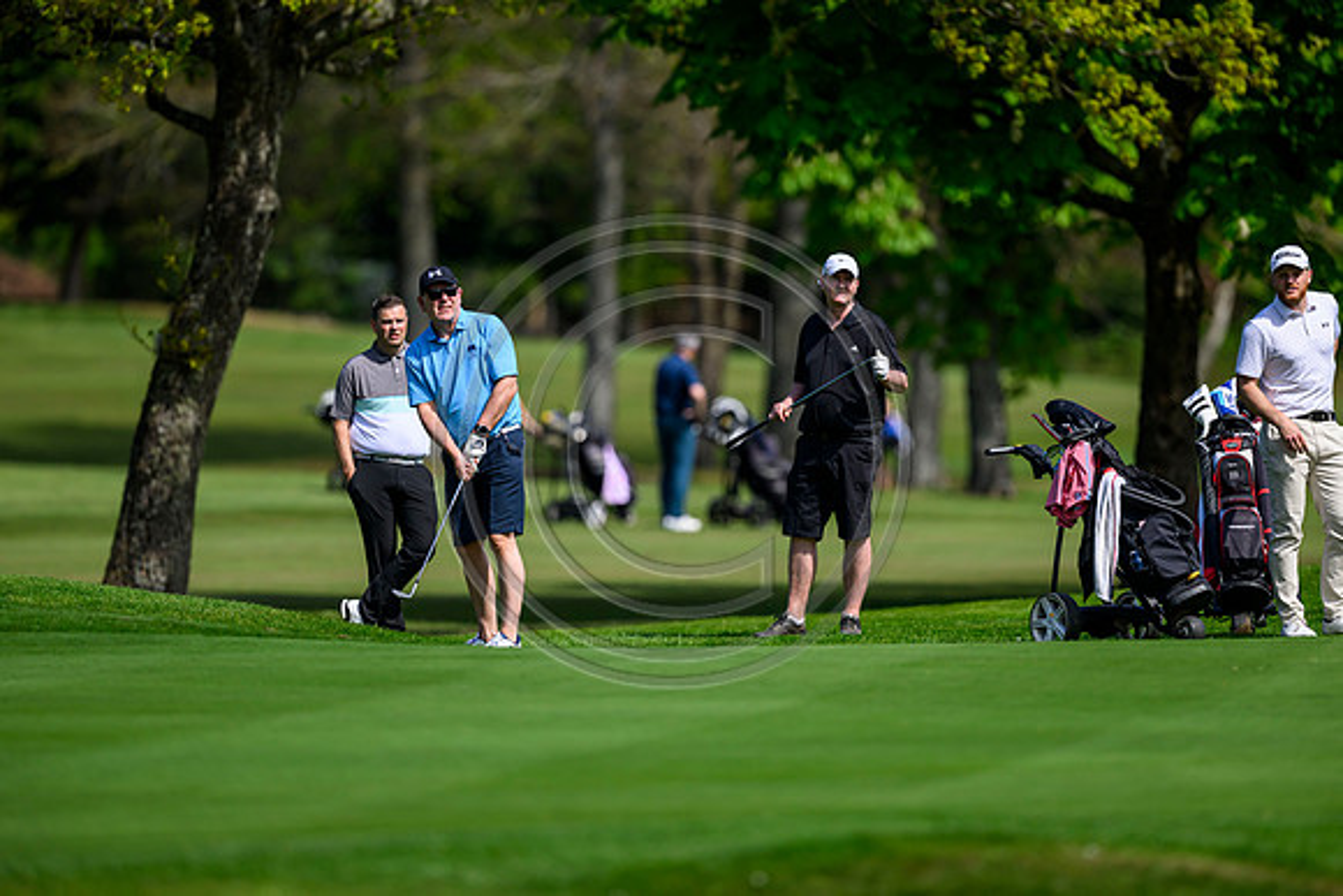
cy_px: 448
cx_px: 672
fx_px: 14925
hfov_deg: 5.2
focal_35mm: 400
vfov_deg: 3.4
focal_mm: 400
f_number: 3.5
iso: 500
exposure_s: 1/6400
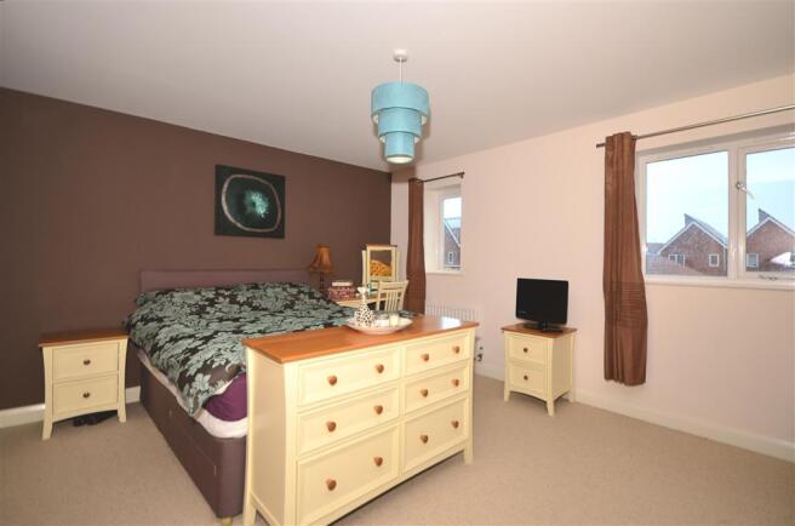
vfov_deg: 77.0
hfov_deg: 100.5
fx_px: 330
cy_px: 263
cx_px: 398
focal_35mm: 15
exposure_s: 1/20
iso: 100
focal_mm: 10
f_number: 4
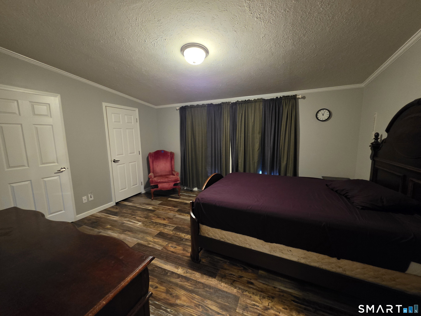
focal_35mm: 13
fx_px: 158
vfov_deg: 89.9
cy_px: 158
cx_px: 210
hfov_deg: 106.2
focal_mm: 2.2
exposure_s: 1/30
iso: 1000
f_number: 1.9
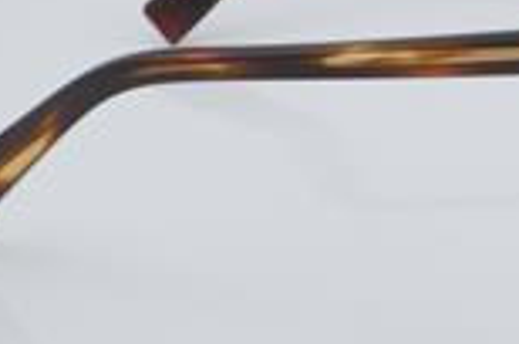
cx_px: 597
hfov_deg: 10.4
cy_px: 20
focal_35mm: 195
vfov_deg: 7.0
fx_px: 2805
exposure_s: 1/3
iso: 100
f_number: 32
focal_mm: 50
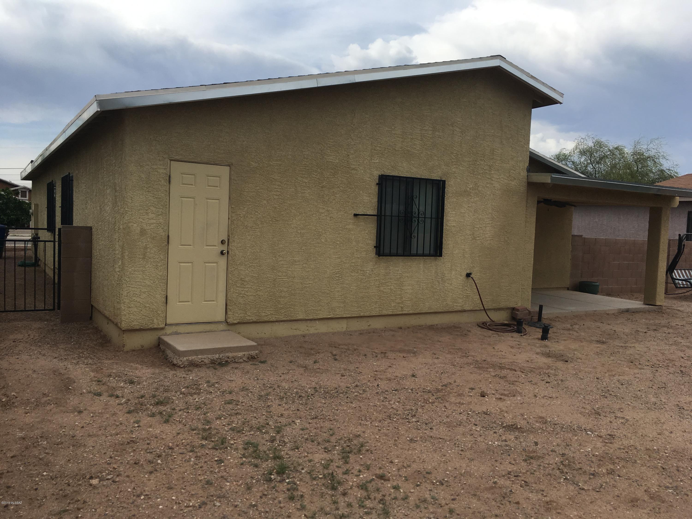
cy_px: 260
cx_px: 346
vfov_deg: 48.2
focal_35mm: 29
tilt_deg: -4.8
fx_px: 580
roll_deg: -1.9
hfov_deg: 61.7
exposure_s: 1/818
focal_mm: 4.15
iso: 25
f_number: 2.2
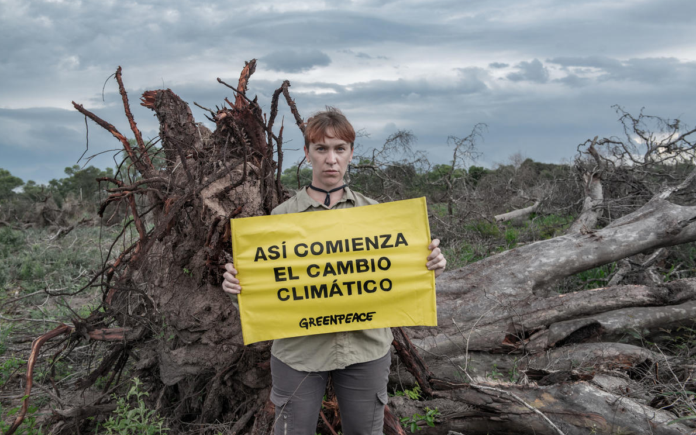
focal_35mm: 37
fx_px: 702
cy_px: 222
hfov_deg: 52.7
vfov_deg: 34.4
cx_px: 349
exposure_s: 1/250
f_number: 5.6
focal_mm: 36
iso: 900
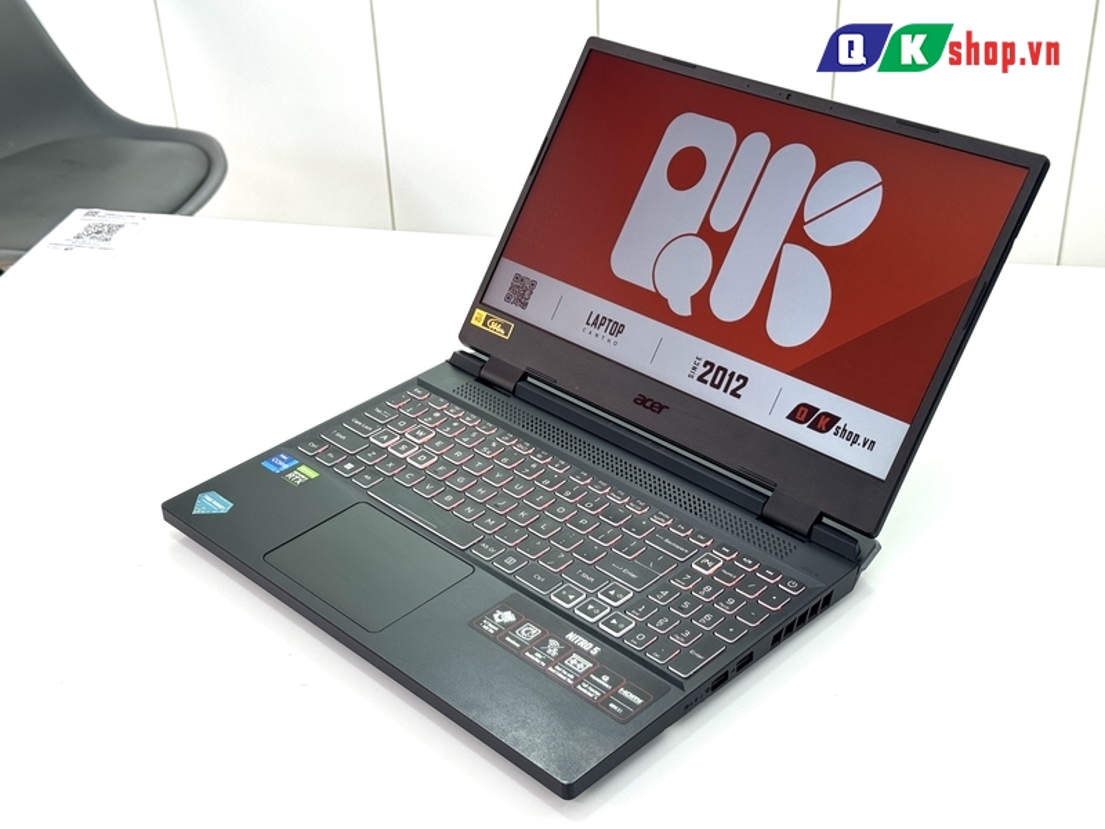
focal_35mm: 48
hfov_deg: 39.7
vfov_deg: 30.3
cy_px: 414
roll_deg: +3.3
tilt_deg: -31.7
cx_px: 552
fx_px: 1532
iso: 50
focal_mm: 6.76
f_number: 1.78
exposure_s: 1/121
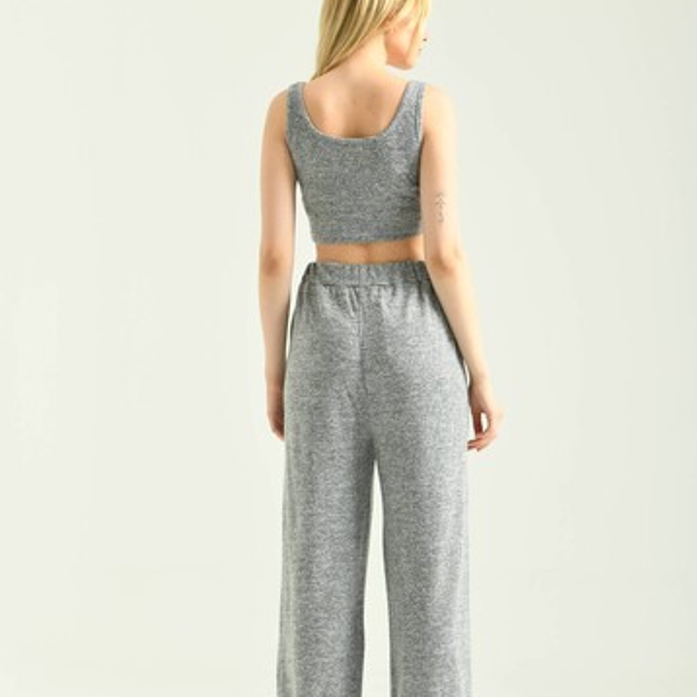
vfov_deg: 16.0
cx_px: 348
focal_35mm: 109
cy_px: 374
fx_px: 2483
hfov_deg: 16.0
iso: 125
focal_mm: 85
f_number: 5.6
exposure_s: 1/160
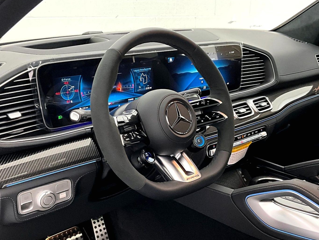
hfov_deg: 54.0
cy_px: 138
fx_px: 313
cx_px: 157
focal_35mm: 34
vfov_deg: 41.7
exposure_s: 1/40
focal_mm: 3
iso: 250
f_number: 1.8
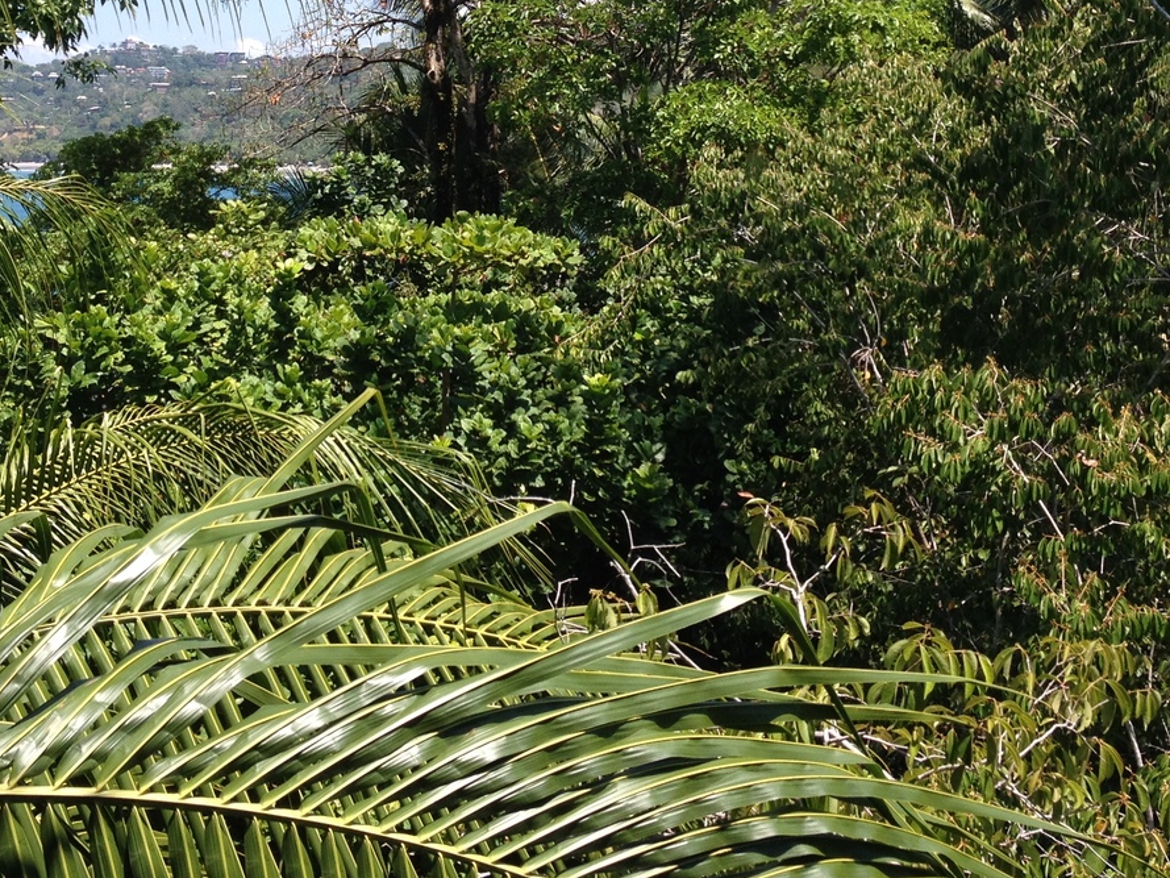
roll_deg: +0.0
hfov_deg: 30.7
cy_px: 97
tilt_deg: -3.1
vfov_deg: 22.7
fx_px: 2130
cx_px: 496
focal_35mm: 63
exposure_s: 1/1004
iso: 50
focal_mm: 4.28
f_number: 2.4
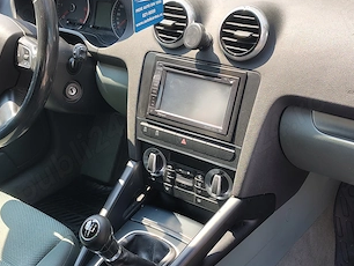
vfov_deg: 30.8
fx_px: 481
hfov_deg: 40.4
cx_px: 170
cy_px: 160
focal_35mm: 47
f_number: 1.8
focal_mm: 5.56
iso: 100
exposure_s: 1/134
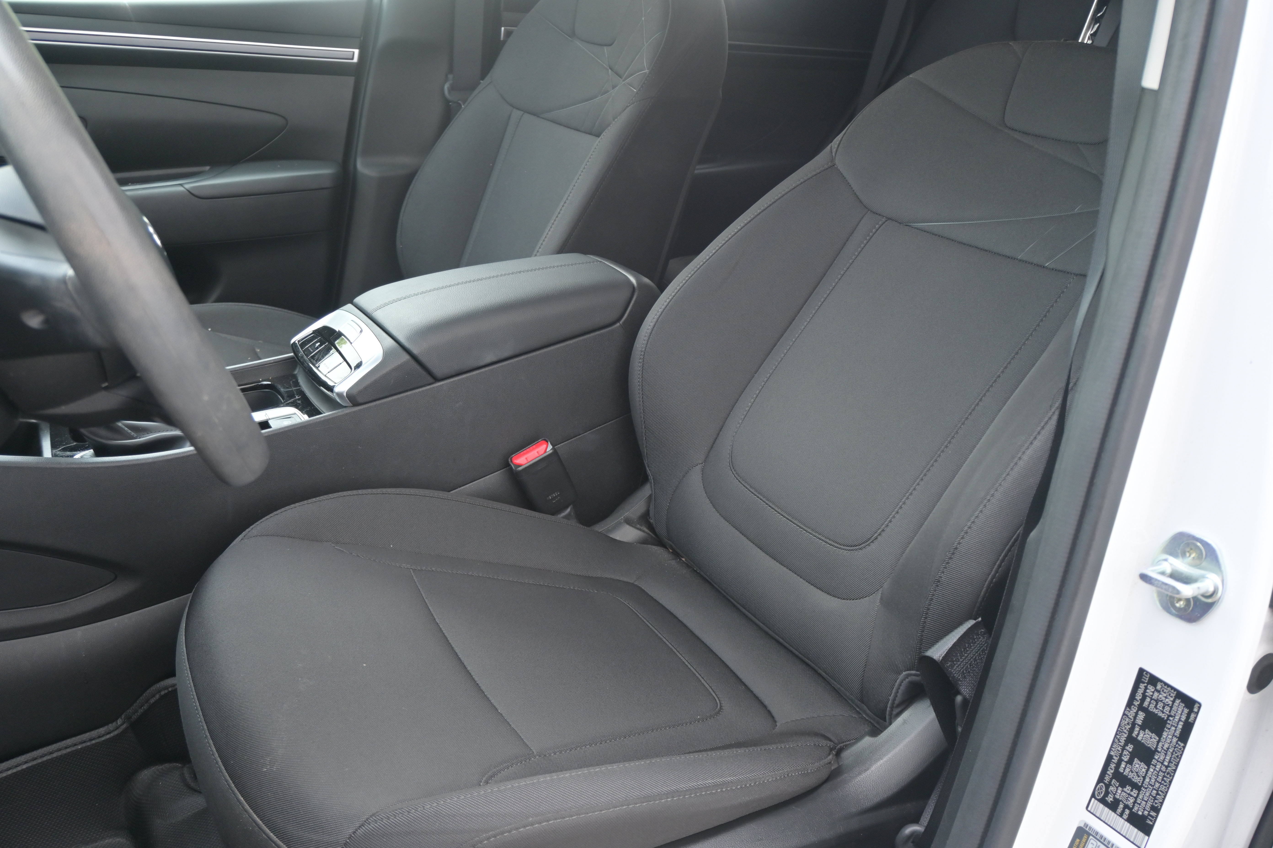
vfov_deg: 40.8
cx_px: 636
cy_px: 424
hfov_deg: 58.3
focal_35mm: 32
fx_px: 1140
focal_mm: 21.5
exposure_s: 1/125
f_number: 4
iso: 400
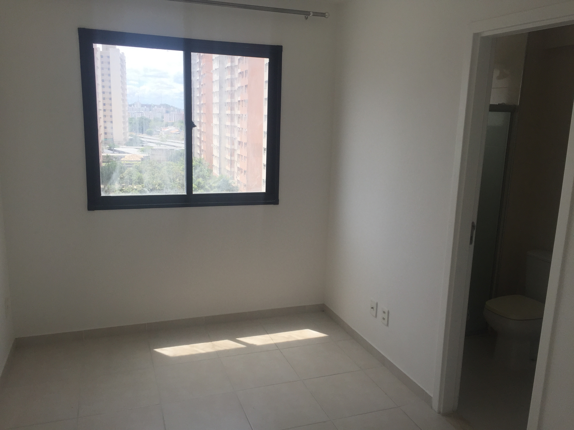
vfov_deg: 48.2
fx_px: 481
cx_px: 287
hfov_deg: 61.7
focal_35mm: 29
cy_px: 215
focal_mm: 4.15
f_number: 2.2
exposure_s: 1/920
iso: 32
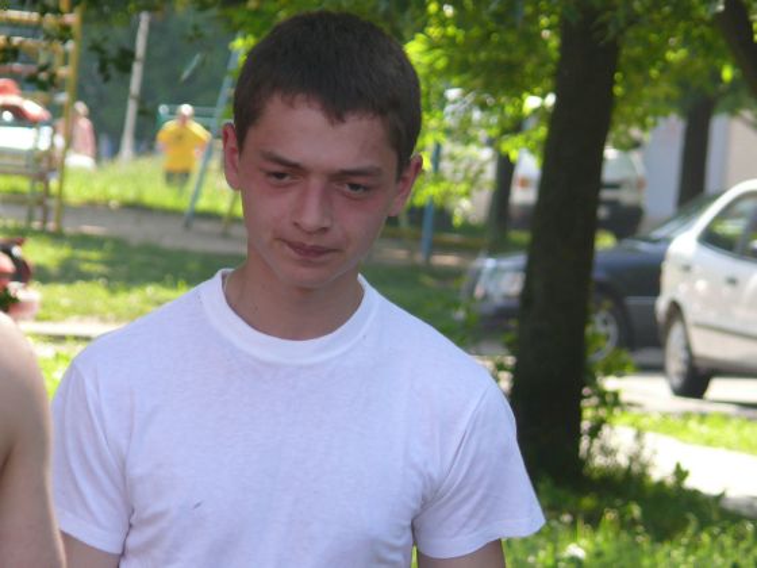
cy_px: 284
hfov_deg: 4.6
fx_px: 9382
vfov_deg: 3.5
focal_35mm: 429
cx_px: 378
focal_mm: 50.9
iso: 100
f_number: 4
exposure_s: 1/200
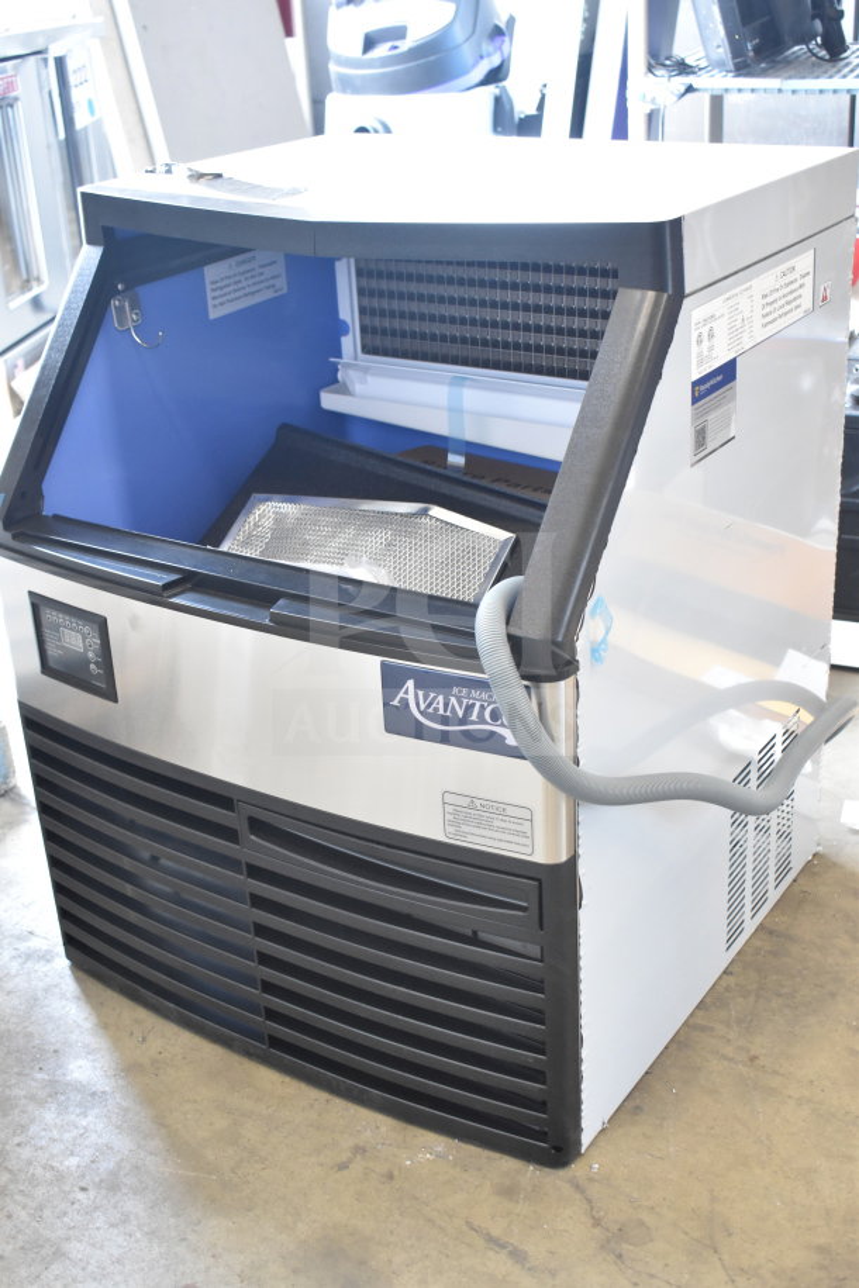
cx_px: 430
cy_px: 644
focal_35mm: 42
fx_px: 1503
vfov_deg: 46.4
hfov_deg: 31.9
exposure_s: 1/50
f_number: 4.2
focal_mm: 28
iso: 1600
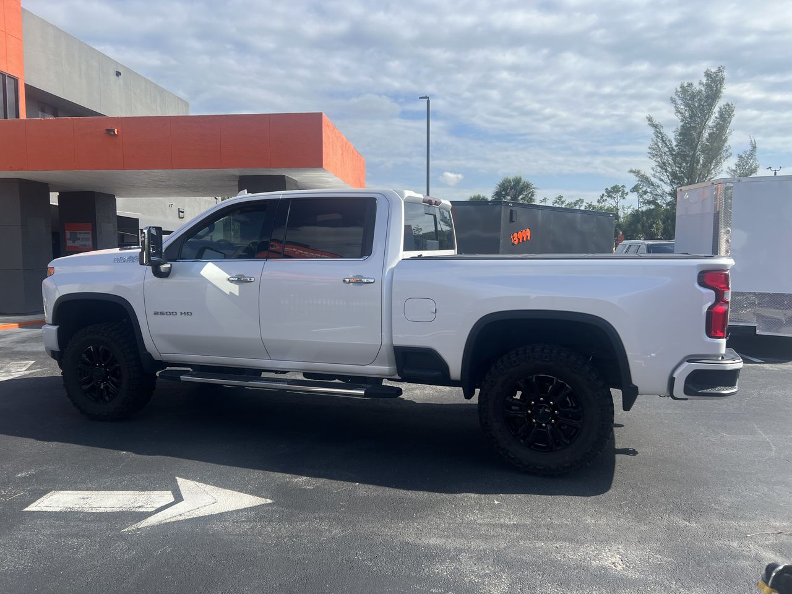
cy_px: 297
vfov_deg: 53.1
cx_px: 396
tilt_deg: -3.2
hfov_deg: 67.3
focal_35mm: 26
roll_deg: +0.3
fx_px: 595
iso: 50
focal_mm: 5.7
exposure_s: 1/3968
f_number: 1.5
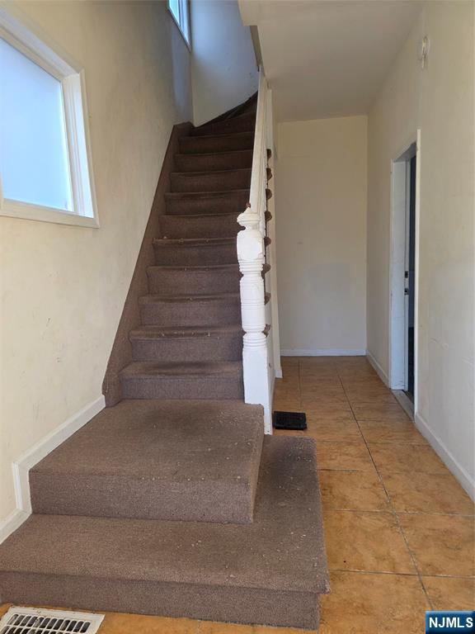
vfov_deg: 73.9
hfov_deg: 58.9
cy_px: 317
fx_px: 421
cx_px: 238
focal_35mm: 23
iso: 100
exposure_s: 1/120
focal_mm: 6.3
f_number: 1.7
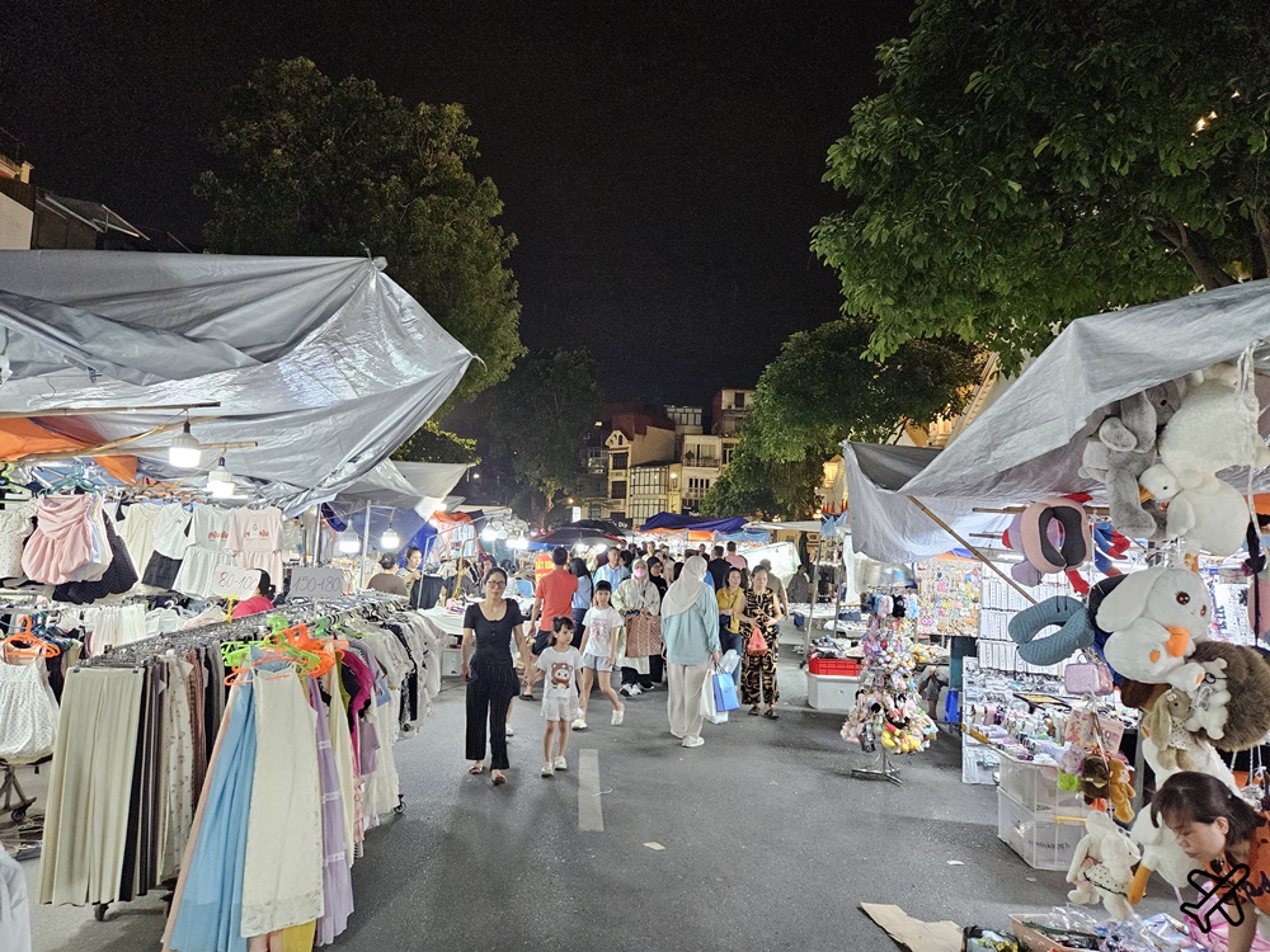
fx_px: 844
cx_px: 635
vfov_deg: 58.9
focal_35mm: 23
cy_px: 476
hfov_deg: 73.9
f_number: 1.8
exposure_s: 1/170
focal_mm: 5.4
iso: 640
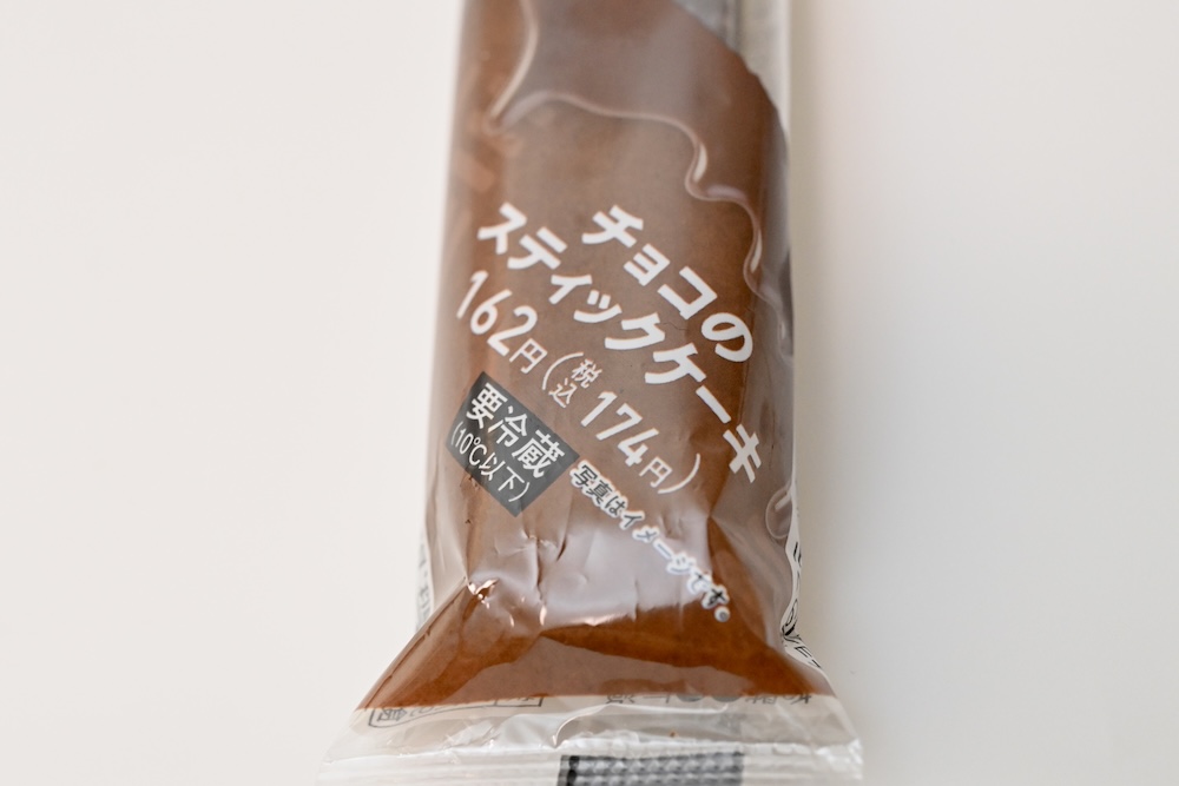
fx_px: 1965
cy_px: 393
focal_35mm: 60
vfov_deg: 22.6
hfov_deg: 33.4
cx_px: 590
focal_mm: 60
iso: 6400
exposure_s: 1/250
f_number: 9
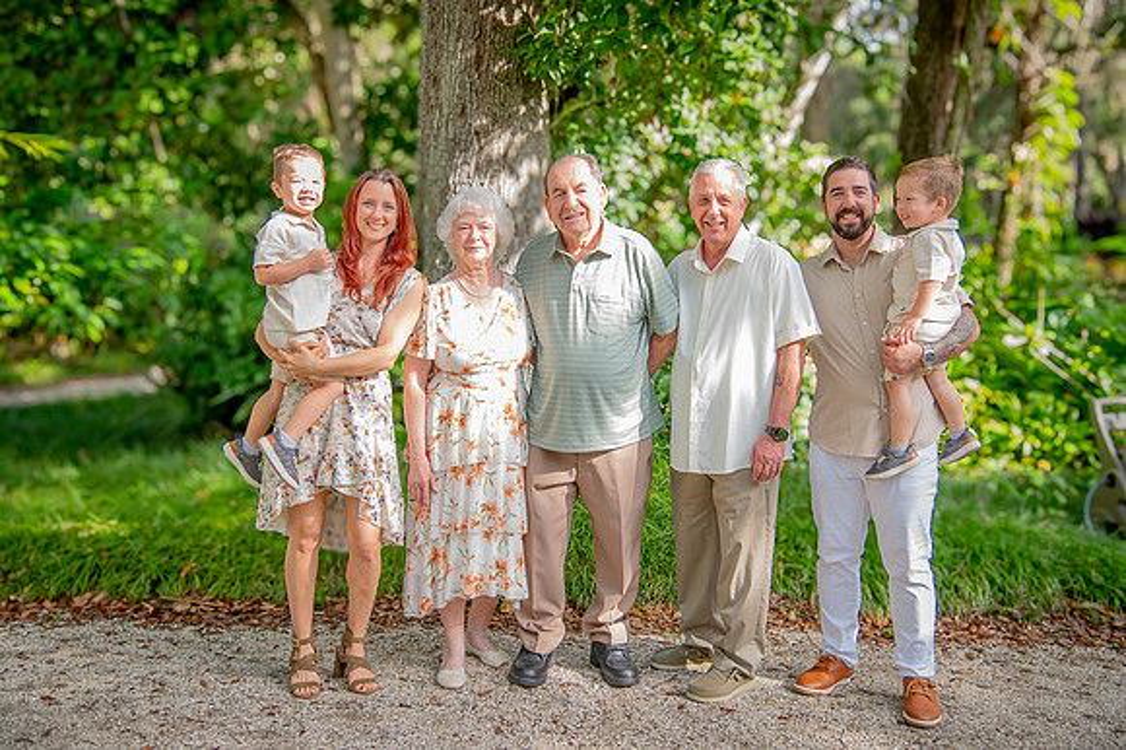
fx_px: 1226
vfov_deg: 34.0
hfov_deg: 49.3
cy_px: 364
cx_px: 560
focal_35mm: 39
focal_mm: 38
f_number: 4
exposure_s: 1/250
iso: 500
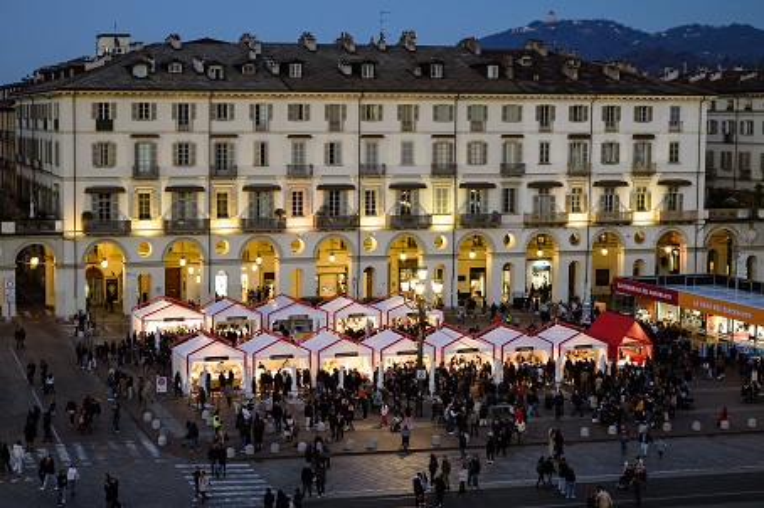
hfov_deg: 54.5
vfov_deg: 37.8
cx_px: 382
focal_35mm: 35
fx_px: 742
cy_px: 254
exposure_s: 1/200
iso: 500
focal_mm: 35
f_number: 1.8
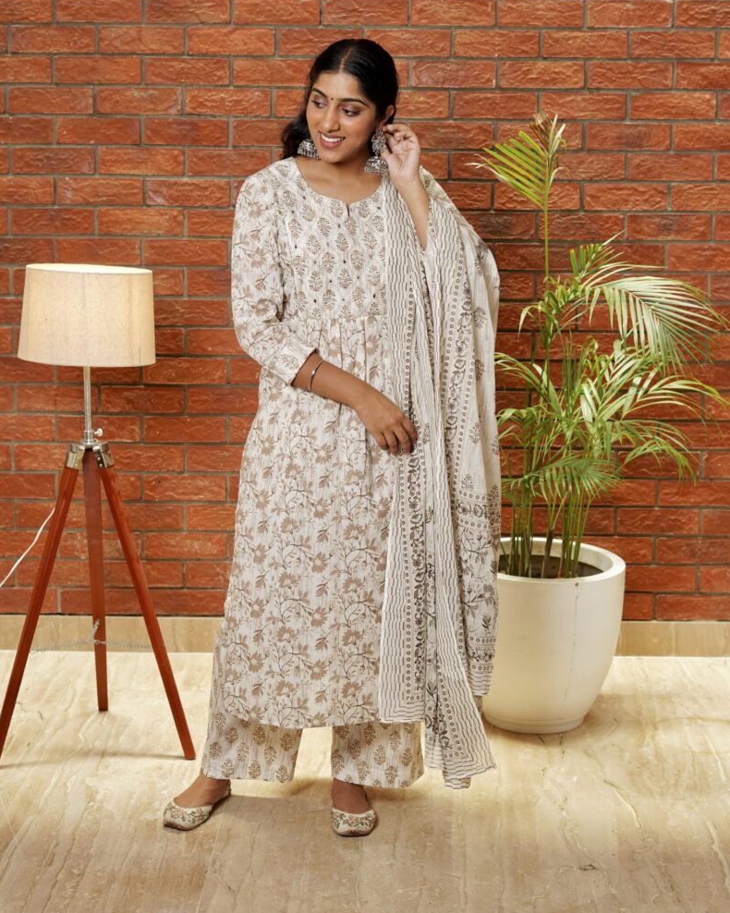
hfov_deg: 26.7
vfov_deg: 32.9
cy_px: 371
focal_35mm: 57
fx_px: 1540
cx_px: 367
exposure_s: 1/125
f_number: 4
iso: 800
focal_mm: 50
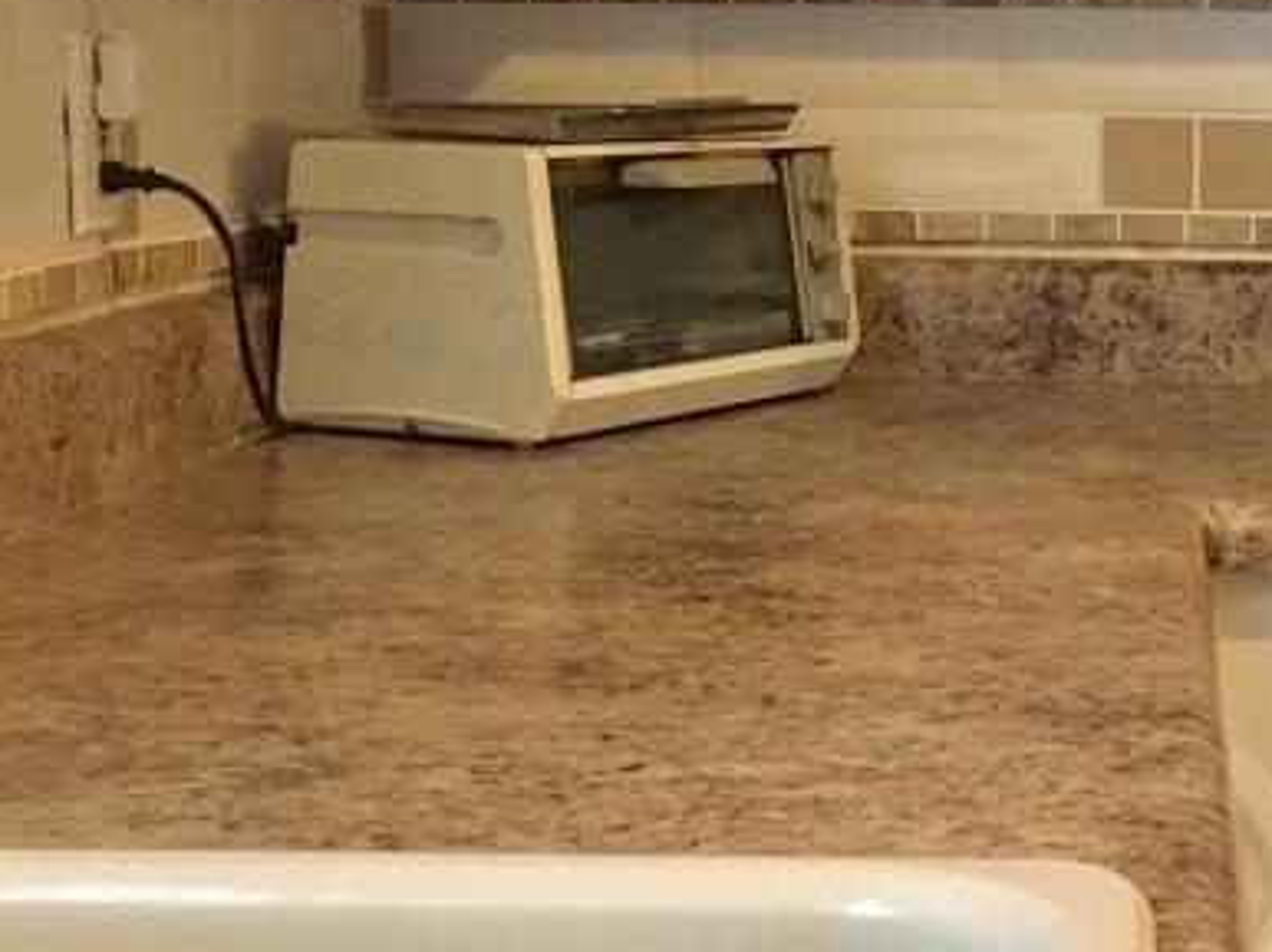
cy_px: 267
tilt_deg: -3.4
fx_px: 2828
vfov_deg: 19.0
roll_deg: -1.2
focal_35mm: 77
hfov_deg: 24.7
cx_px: 1130
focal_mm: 4.15
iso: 200
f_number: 2.2
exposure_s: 1/30
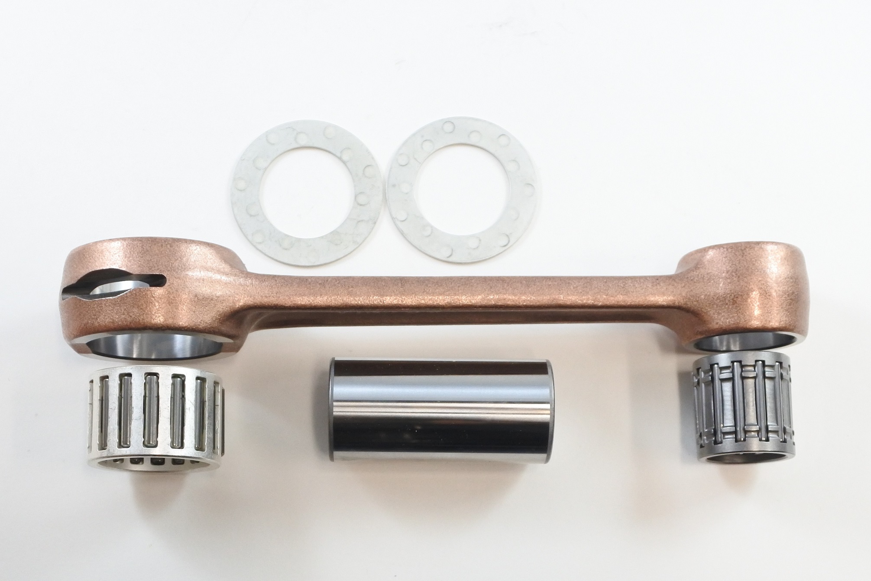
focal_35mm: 36
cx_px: 436
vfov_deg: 36.9
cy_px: 290
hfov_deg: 53.1
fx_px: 871
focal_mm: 13.4
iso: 720
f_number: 4
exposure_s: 1/125
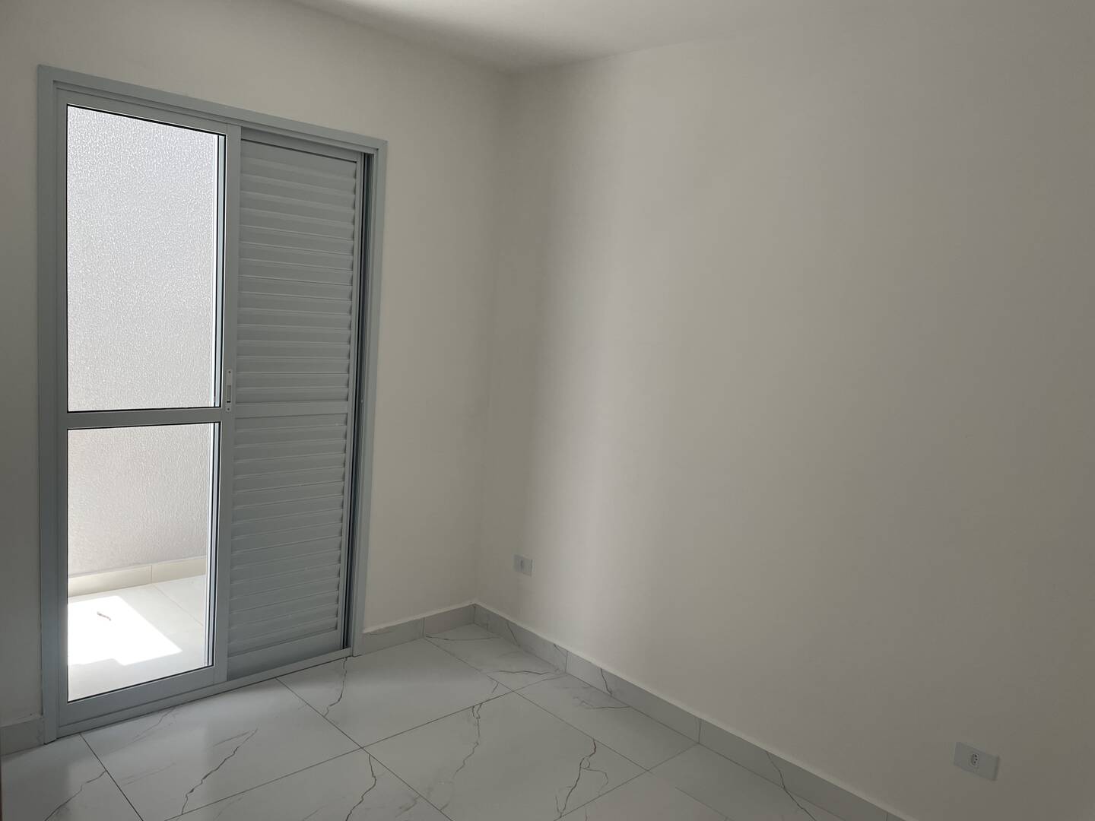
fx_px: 822
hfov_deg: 67.3
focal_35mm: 26
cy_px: 410
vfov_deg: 53.1
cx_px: 548
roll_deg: -4.2
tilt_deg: -7.5
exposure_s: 1/173
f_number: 1.6
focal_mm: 4.2
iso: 32
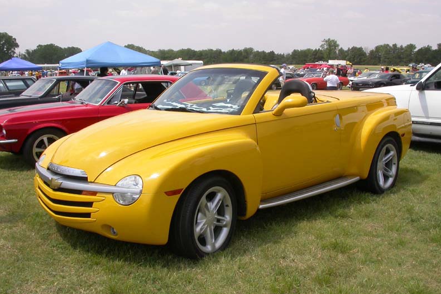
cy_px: 148
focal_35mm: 40
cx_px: 223
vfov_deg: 33.4
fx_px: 490
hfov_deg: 48.4
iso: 100
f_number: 6.7
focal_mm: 7.85
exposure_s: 1/385
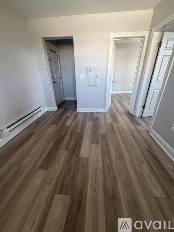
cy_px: 116
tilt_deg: -24.4
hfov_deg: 85.7
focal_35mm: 14
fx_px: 94
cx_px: 87
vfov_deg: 102.1
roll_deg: +1.5
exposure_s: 1/115
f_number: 2.2
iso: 320
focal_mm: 2.22
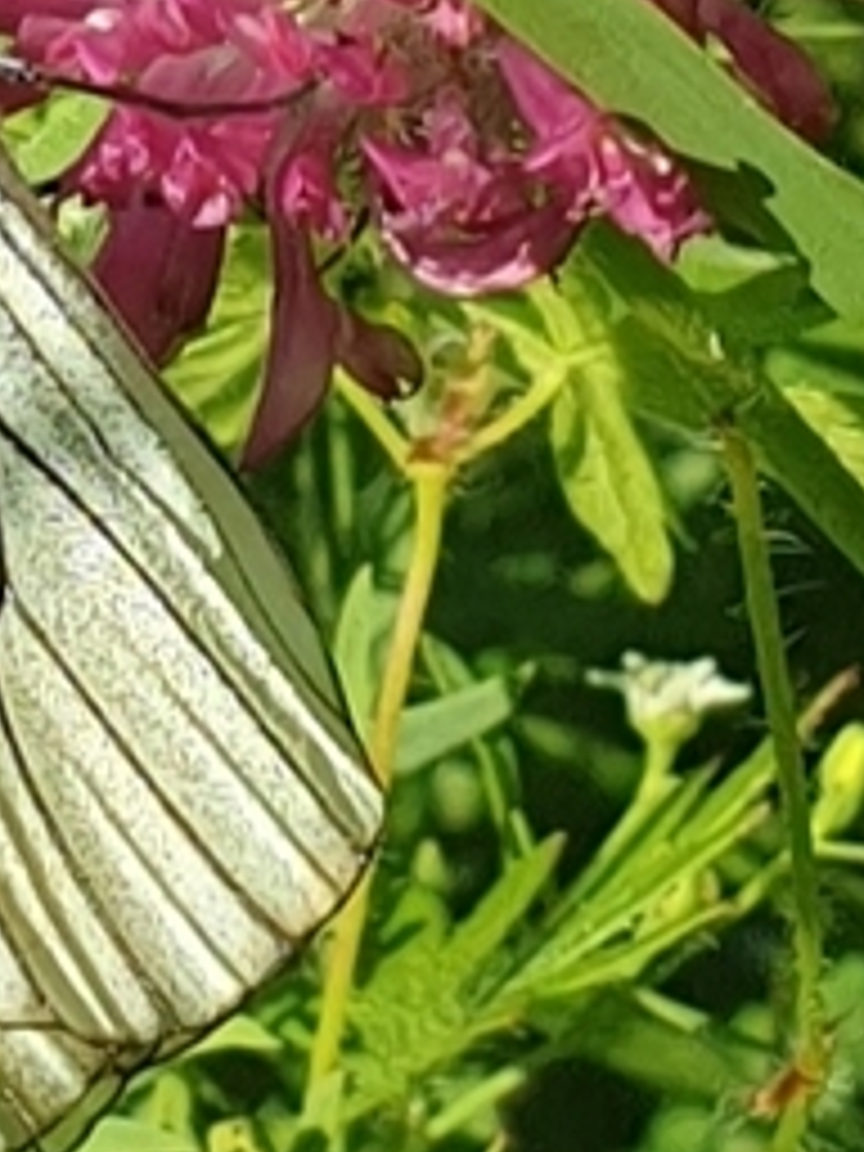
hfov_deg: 21.8
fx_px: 2163
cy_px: 284
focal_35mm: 65
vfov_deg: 29.3
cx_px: -4
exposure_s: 1/1279
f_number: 2.4
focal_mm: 4.3
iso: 50
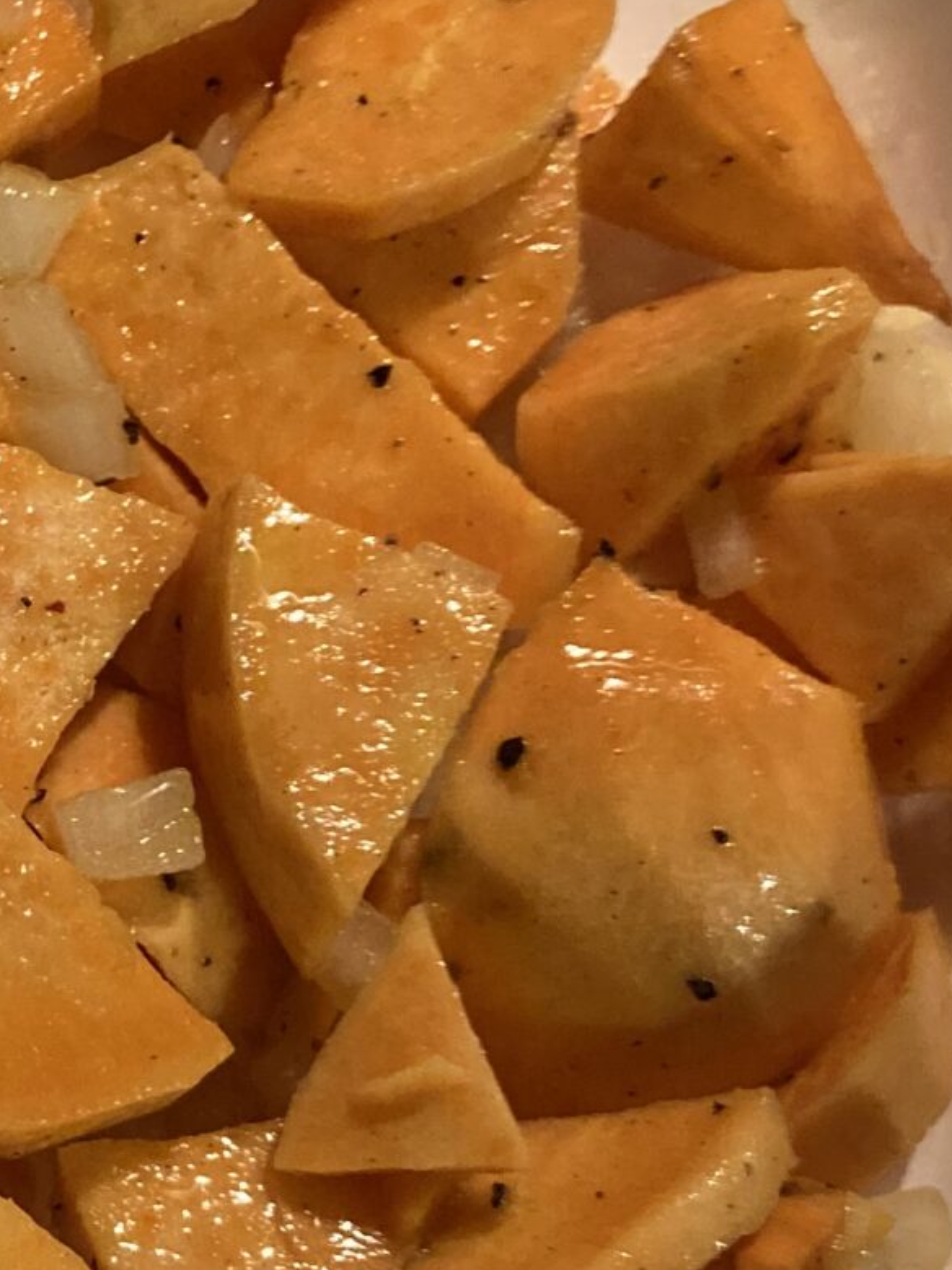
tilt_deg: -76.0
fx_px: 3374
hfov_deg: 14.9
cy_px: 815
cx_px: -499
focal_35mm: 92
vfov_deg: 21.3
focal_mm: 3.99
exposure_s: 1/60
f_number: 1.8
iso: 250
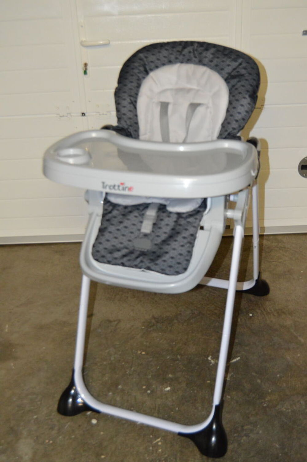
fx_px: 500
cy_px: 231
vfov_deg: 49.6
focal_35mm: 39
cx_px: 154
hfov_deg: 34.1
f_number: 4
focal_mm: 26
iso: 2800
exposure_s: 1/60
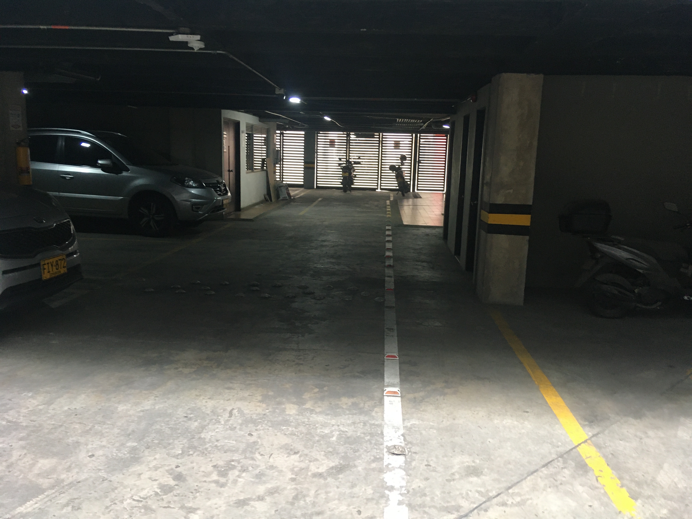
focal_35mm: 29
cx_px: 346
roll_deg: -2.7
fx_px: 580
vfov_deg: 48.2
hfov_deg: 61.7
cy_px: 260
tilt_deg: -11.2
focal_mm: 4.15
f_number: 2.2
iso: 125
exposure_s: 1/30
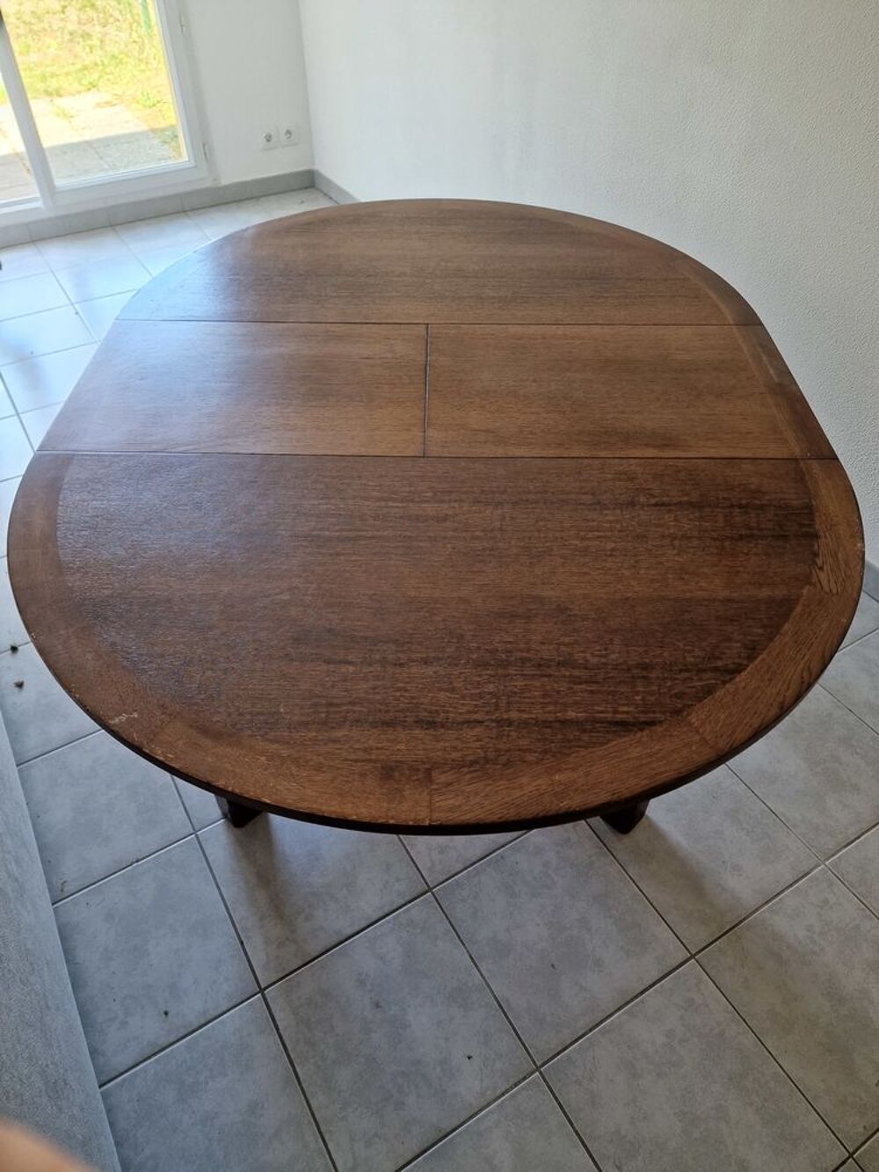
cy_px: 586
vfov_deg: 73.9
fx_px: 779
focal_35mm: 23
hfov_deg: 58.9
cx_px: 440
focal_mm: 6.4
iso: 160
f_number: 1.8
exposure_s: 1/180
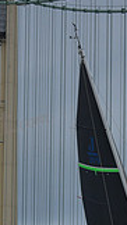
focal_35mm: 262
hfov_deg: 4.6
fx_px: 1570
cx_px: 122
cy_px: 319
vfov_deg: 8.1
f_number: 10
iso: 400
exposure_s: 1/800
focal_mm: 70
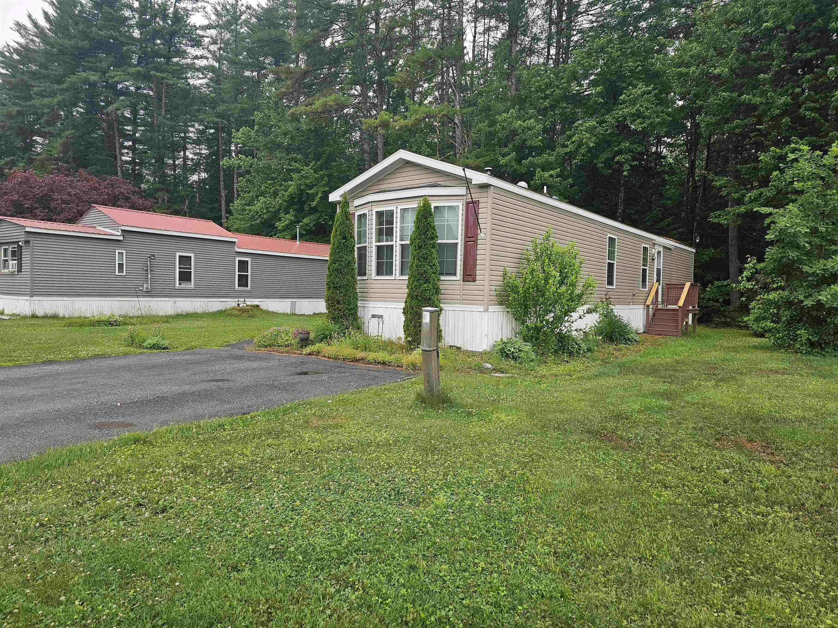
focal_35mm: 23
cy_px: 314
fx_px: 557
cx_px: 419
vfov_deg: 58.9
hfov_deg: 73.9
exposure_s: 1/180
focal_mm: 6.3
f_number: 1.7
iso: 25
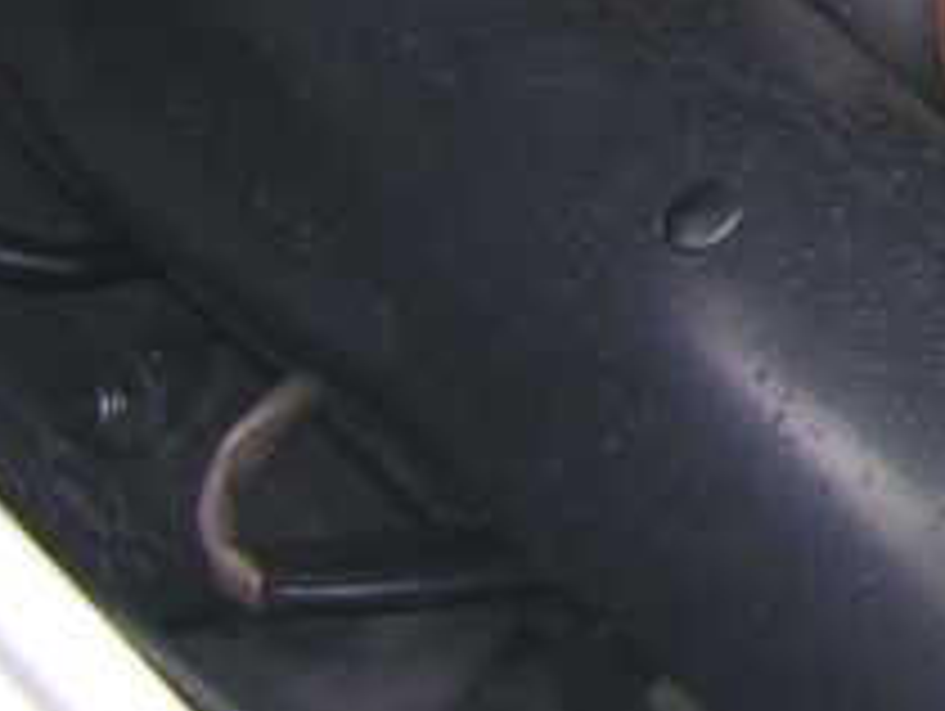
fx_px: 7653
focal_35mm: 280
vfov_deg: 5.2
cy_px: -1017
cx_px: 2614
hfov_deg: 6.6
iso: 50
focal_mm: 11.8
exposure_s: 1/31.3
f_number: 3
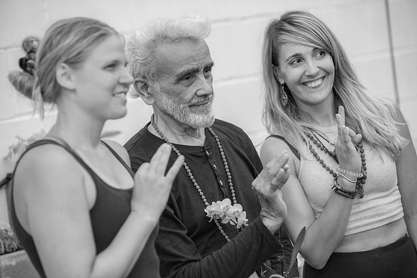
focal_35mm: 140
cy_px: 139
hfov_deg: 14.7
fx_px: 1622
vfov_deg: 9.8
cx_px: 208
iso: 3200
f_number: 3.5
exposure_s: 1/200
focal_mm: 140
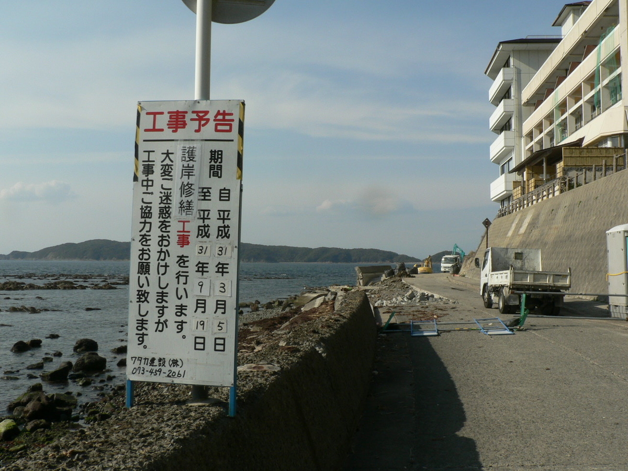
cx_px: 314
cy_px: 236
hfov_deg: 51.4
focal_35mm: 36
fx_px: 653
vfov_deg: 39.7
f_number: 8
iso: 80
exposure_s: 1/320
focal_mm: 6
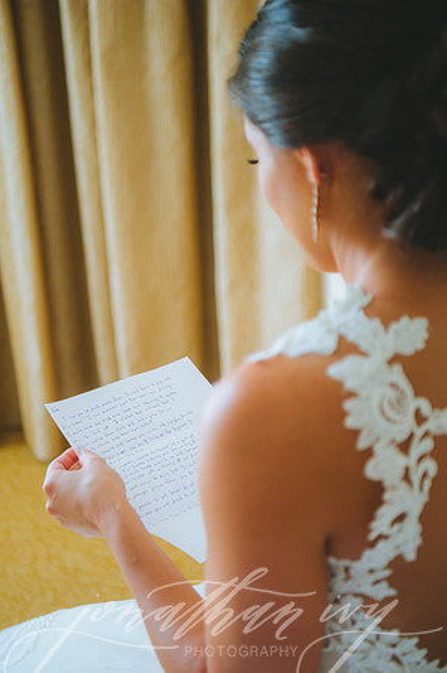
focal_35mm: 58
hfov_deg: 23.3
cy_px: 336
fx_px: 1083
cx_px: 224
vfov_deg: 34.5
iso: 640
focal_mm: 58
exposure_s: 1/800
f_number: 2.8
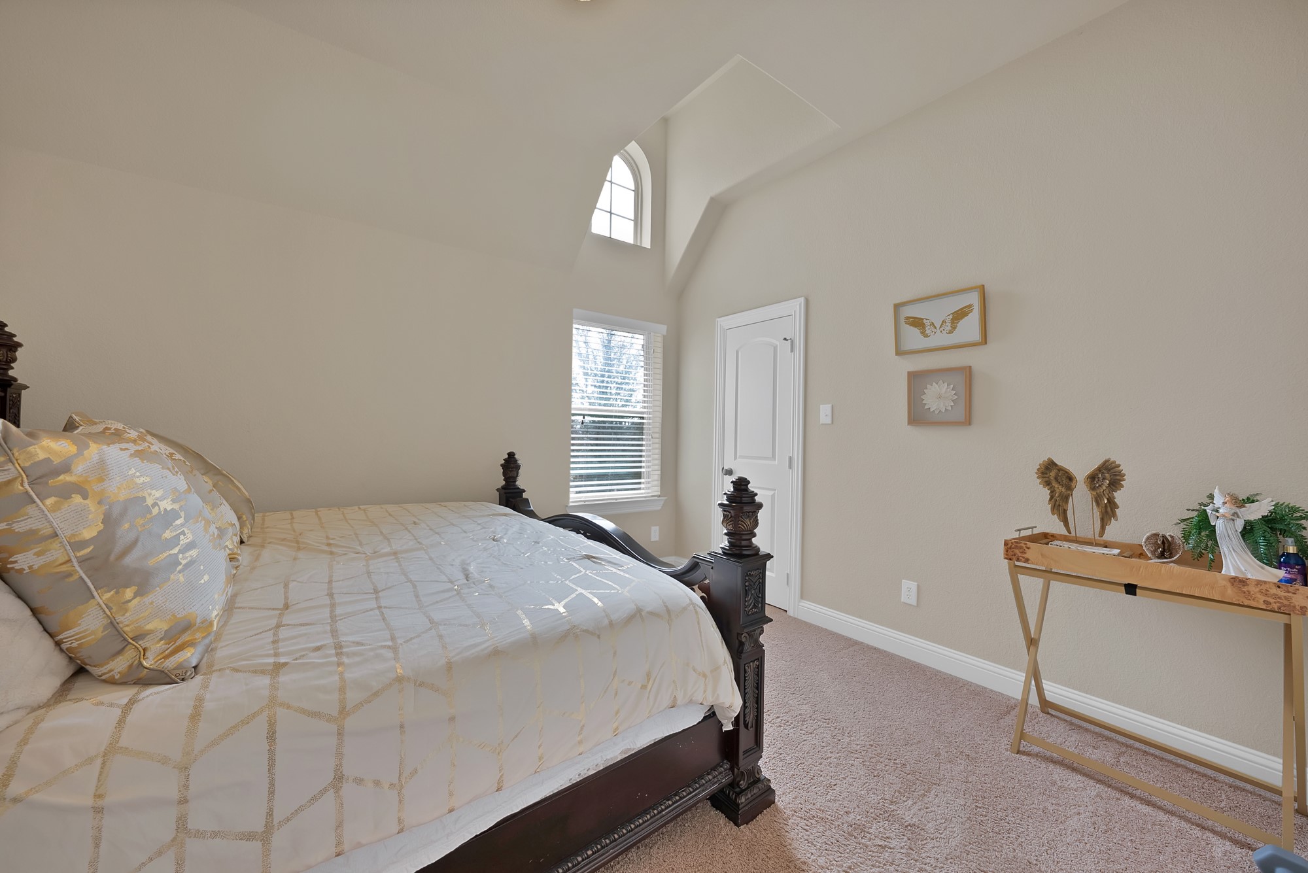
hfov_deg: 112.6
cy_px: 436
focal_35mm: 12
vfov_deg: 90.1
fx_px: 436
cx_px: 654
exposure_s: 1/13
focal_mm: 12
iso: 640
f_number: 9
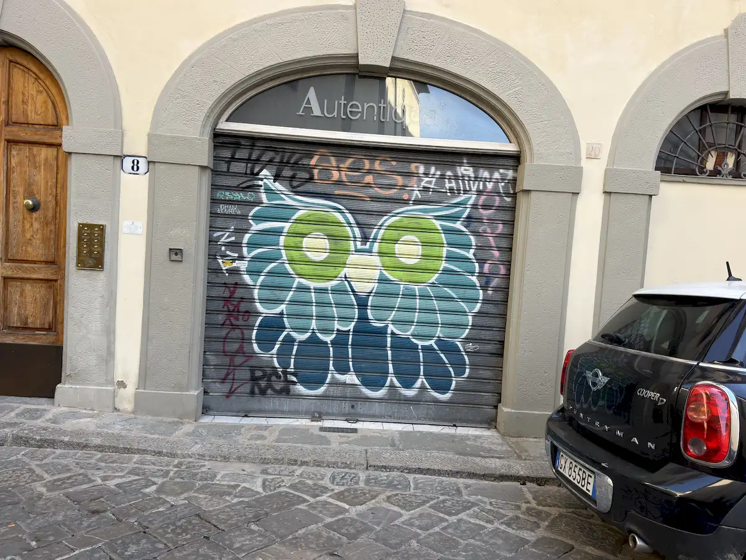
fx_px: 582
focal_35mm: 27
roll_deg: -3.5
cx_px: 373
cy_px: 280
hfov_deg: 65.3
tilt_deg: -1.2
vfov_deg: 51.4
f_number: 1.78
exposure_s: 1/432
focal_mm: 6.76
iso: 80
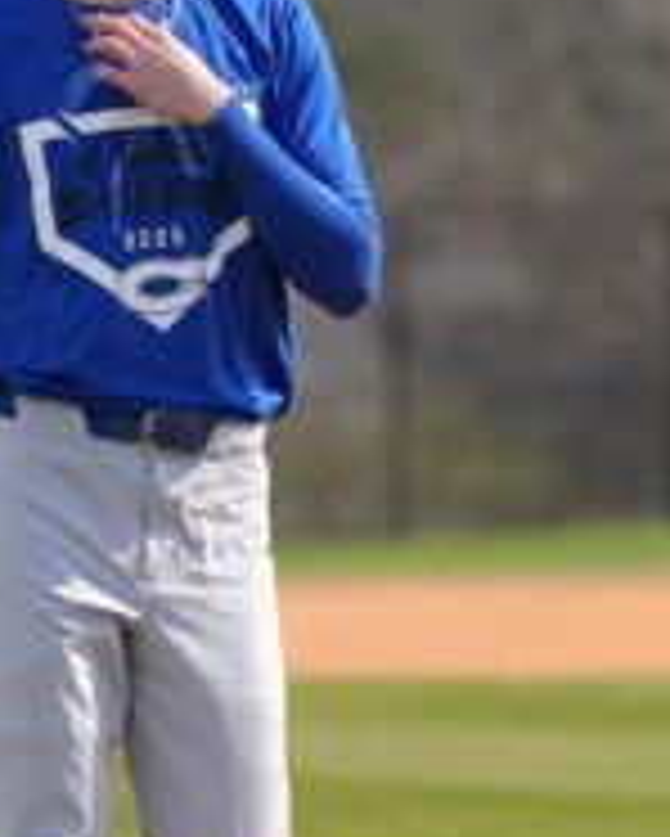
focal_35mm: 604
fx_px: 14959
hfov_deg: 2.6
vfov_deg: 3.2
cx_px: 243
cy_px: 520
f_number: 4.5
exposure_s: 1/500
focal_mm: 200
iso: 80
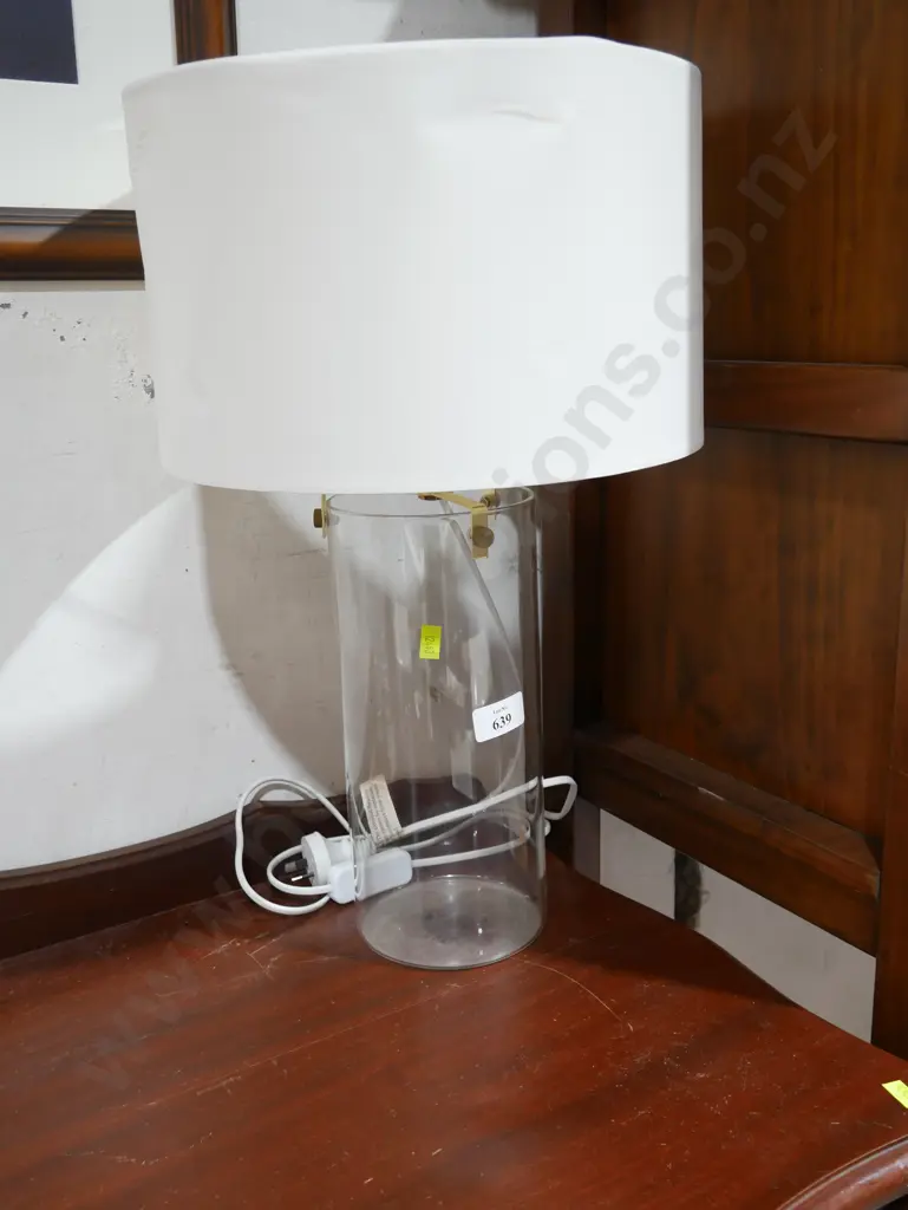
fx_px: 1188
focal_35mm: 34
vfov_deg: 53.9
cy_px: 605
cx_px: 454
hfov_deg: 41.8
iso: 640
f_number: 4
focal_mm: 17
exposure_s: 1/60
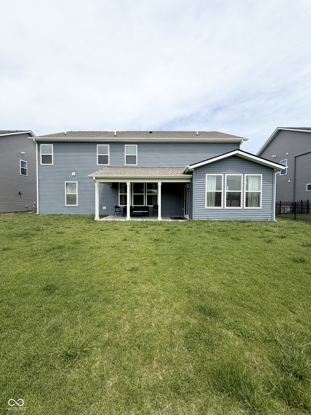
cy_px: 208
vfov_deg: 102.1
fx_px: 168
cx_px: 156
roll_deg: -0.6
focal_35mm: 14
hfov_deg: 85.7
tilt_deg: -0.8
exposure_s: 1/970
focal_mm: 2.22
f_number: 2.2
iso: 20
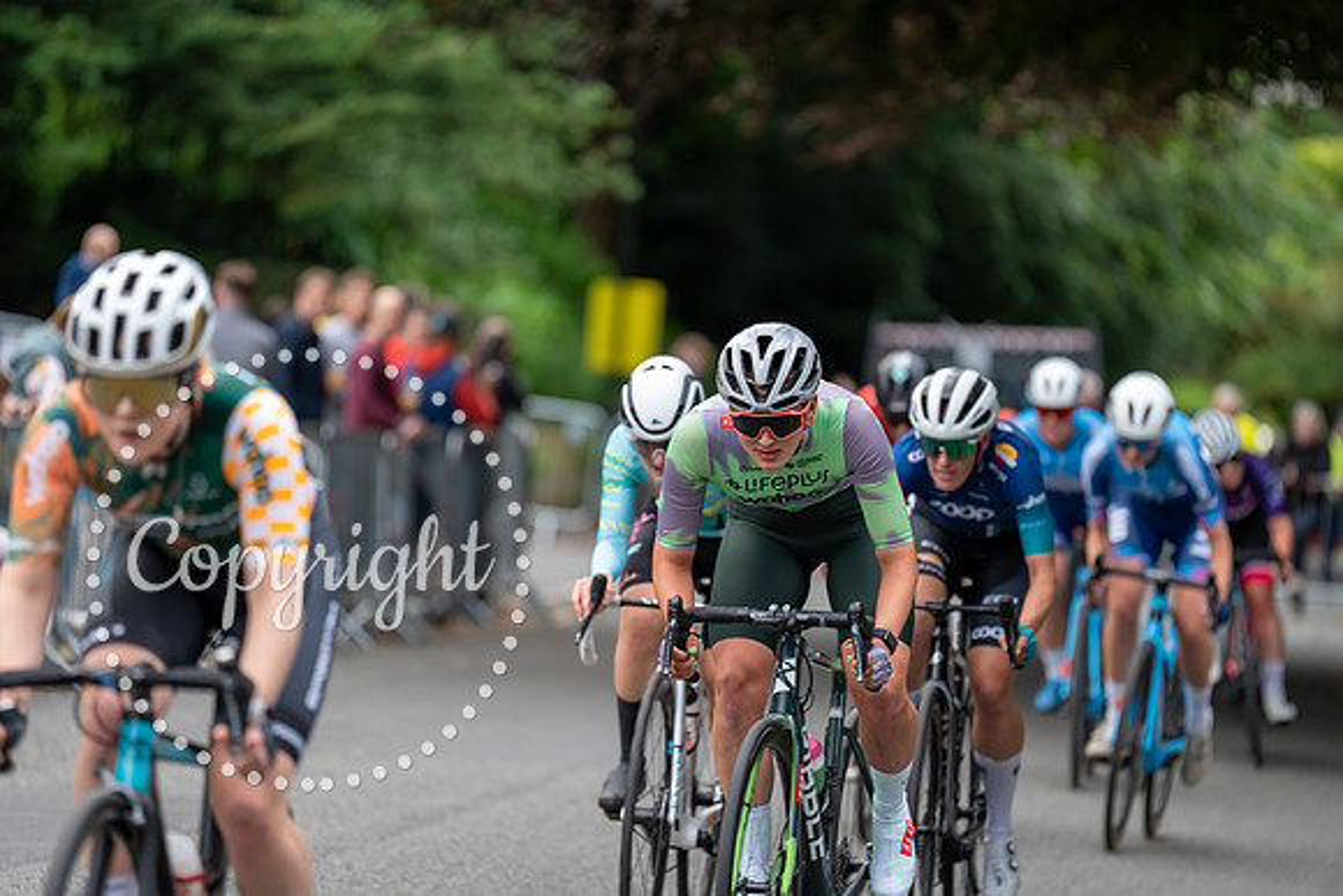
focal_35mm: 200
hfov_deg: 10.3
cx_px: 672
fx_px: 7463
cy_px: 448
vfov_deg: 6.9
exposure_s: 1/500
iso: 640
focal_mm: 200
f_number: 2.8
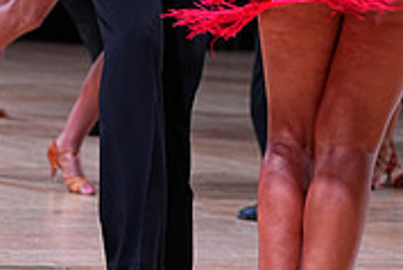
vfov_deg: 5.2
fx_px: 2924
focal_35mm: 261
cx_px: 225
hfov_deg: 7.9
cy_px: -111
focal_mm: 80
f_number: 4
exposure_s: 1/400
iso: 1000
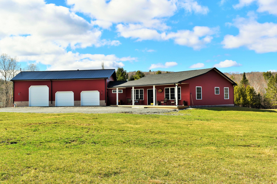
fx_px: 289
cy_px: 92
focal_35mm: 38
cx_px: 138
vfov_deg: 35.5
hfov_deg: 51.3
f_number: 11
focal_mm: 25
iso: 100
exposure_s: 1/200
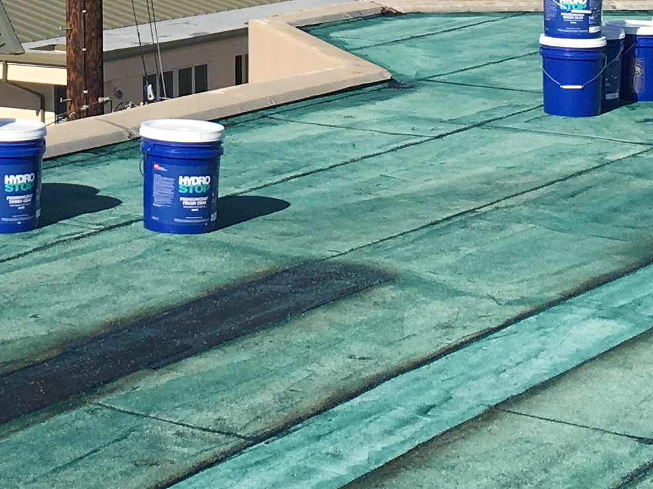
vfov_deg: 12.1
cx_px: -11
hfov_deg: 16.2
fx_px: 2245
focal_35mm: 119
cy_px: -165
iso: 25
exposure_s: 1/2331
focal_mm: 4.15
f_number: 2.2
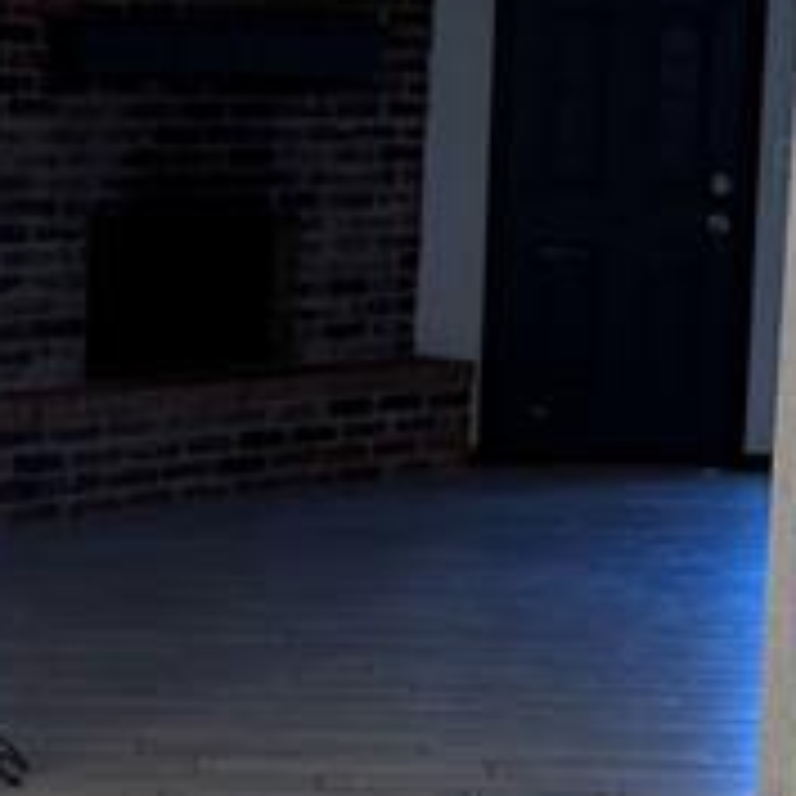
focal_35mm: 123
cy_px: 504
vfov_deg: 14.2
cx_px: 85
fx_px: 3200
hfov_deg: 14.0
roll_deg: -0.2
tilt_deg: -4.8
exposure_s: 1/60
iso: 160
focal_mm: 6.76
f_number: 1.78
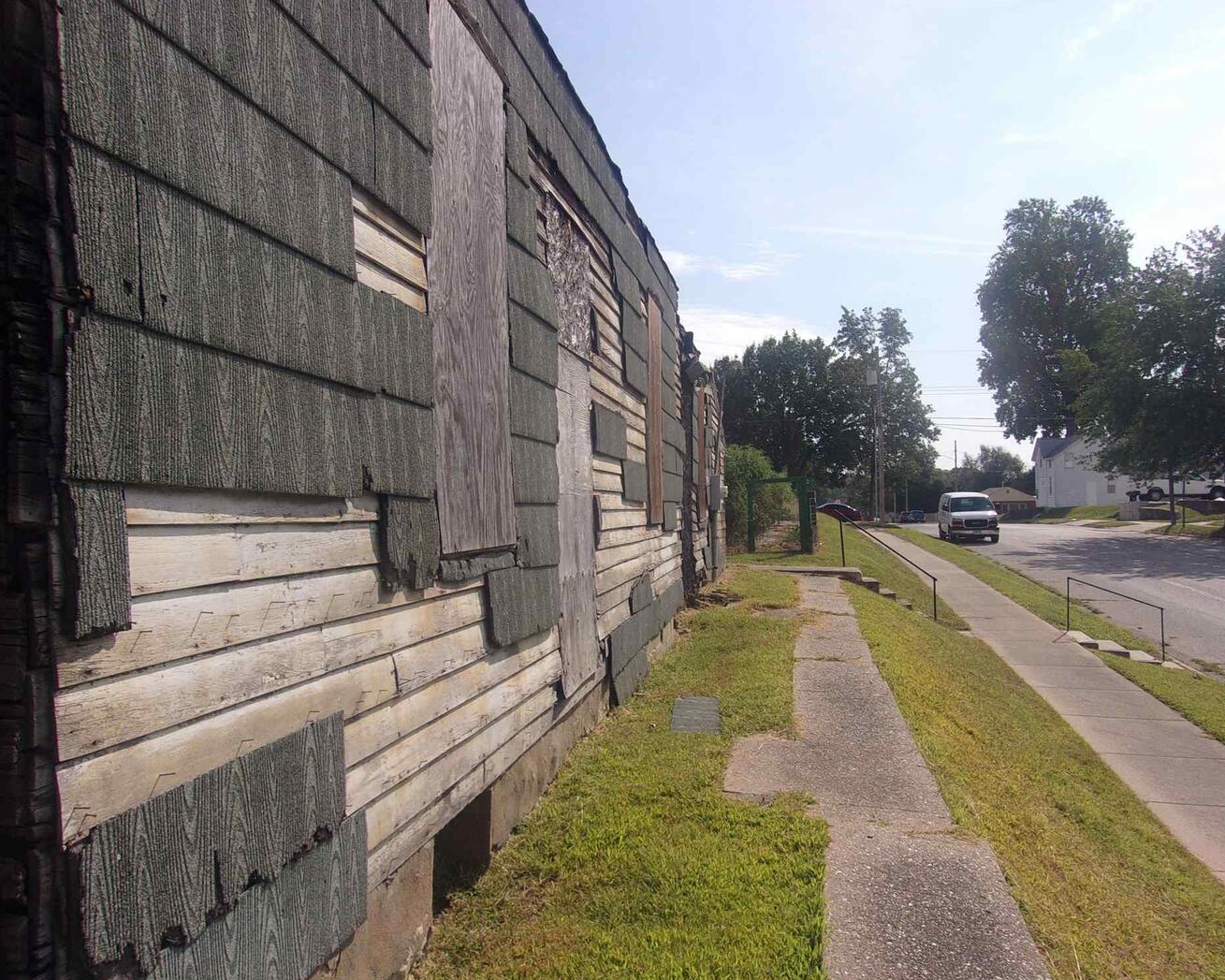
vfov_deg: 50.0
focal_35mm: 29
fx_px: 1051
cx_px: 621
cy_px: 492
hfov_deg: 60.4
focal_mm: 4.9
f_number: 10.4
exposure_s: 1/150
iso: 80
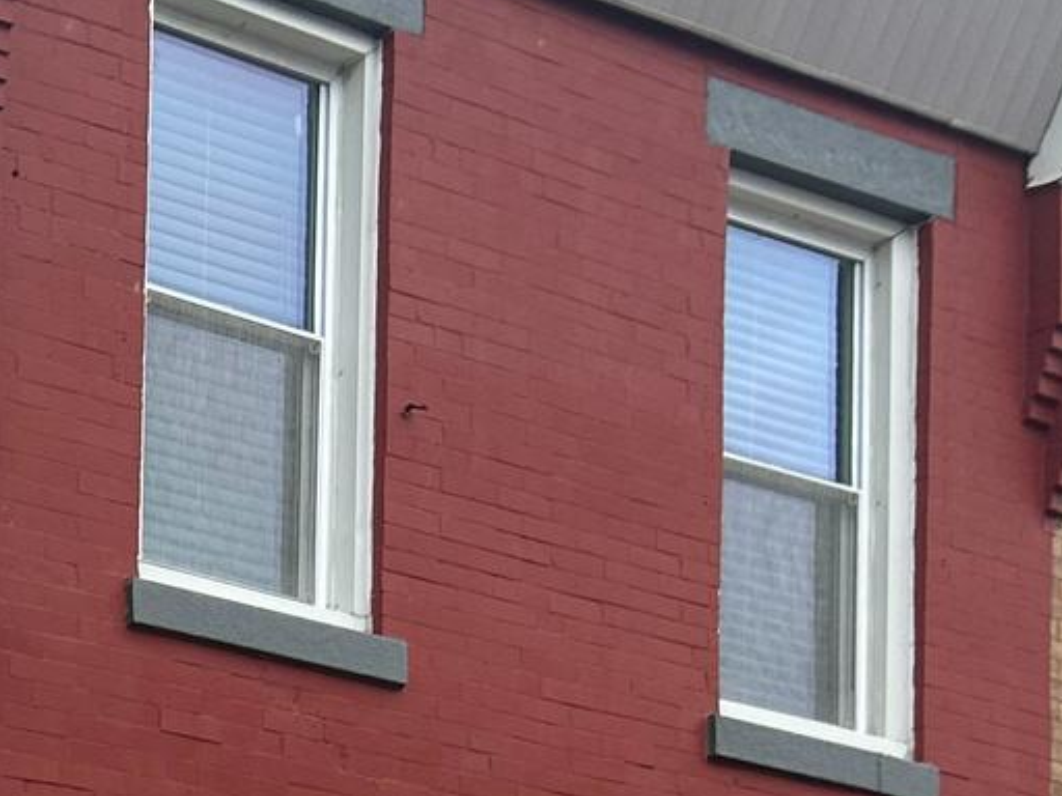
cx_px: -770
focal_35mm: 104
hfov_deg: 16.3
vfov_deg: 12.6
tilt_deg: +3.6
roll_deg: -1.0
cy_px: 1540
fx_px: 3191
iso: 50
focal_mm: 5.7
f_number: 1.5
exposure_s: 1/982
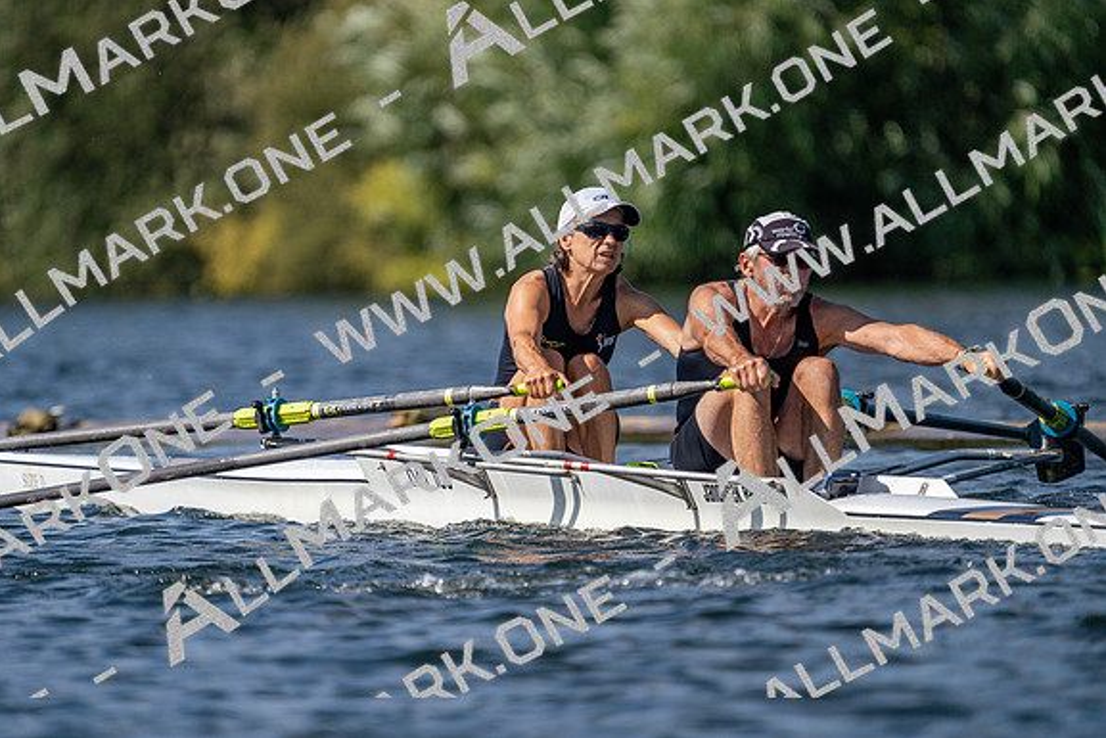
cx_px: 552
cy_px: 369
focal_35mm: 603
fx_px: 18529
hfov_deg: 3.4
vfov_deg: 2.3
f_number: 6.3
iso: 250
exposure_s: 1/2000
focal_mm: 600
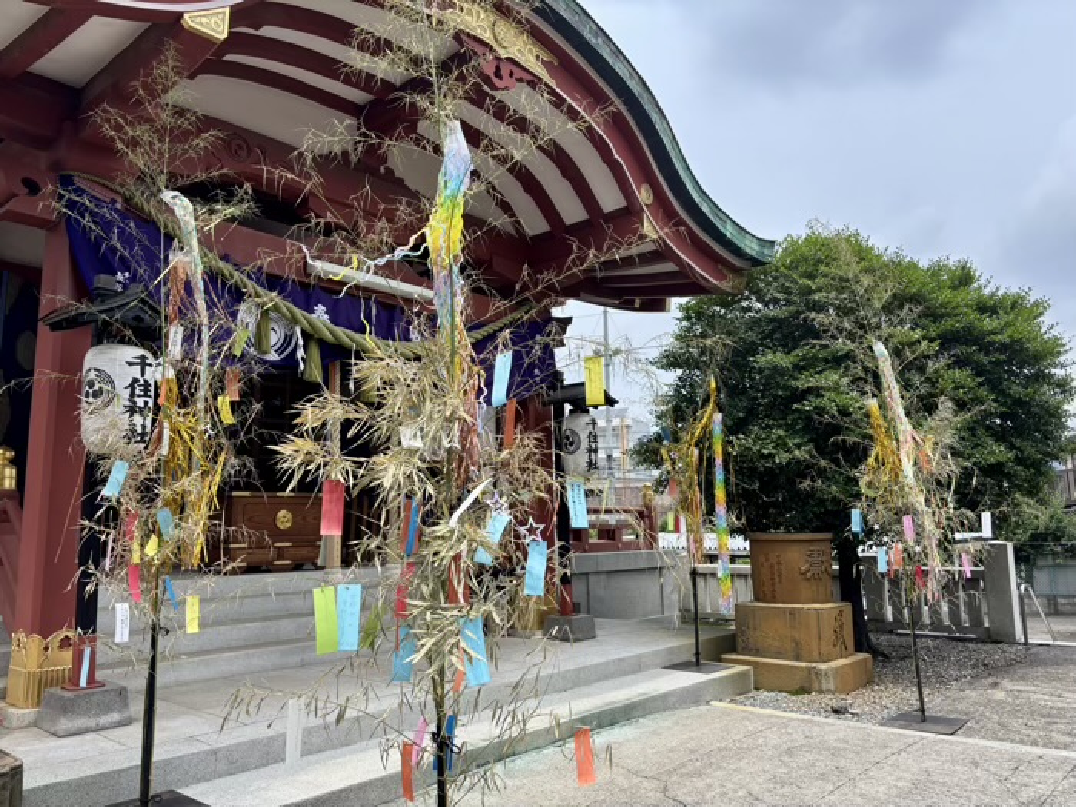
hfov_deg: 67.3
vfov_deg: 53.1
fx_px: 808
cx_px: 538
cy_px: 404
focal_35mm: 26
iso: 50
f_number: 1.6
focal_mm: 5.96
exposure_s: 1/1695
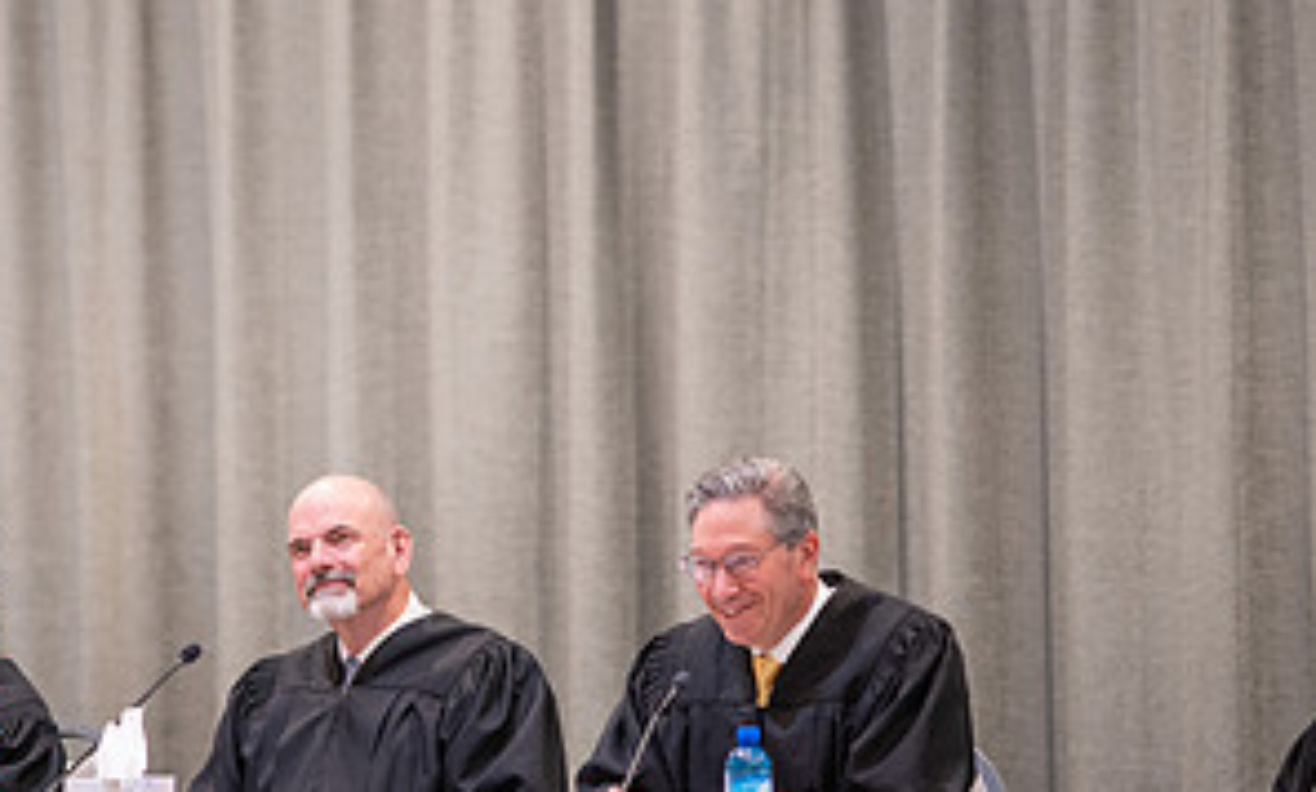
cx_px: 408
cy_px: 400
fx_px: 7737
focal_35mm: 218
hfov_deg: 9.7
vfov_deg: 5.9
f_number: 1.4
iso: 800
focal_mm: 105
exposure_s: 1/200
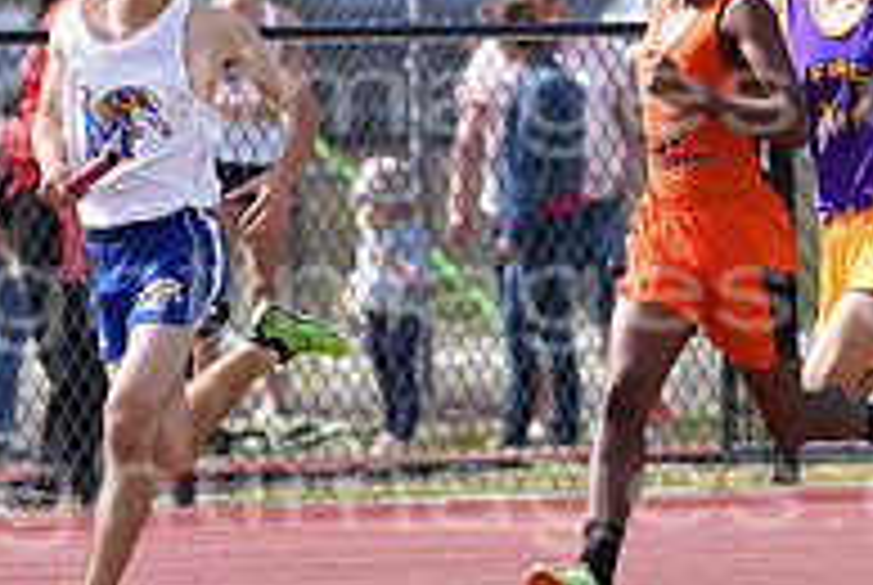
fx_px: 32593
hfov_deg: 1.5
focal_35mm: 1342
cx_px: 166
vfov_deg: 1.0
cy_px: 200
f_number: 5.6
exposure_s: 1/2000
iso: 400
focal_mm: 300
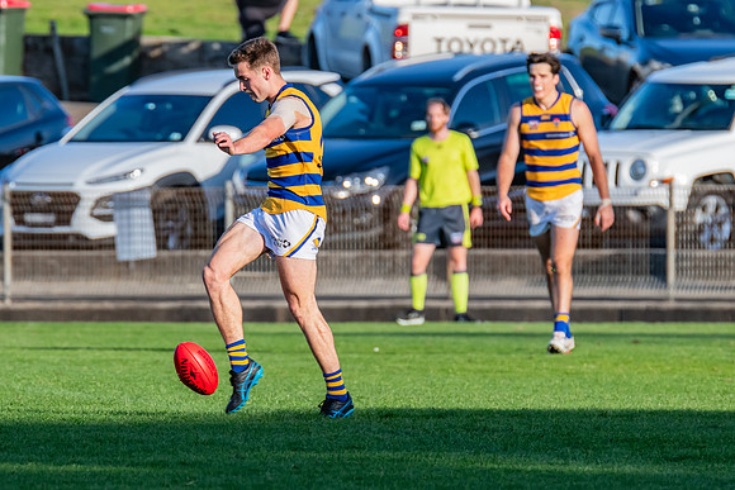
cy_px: 217
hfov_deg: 3.5
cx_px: 223
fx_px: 11972
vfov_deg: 2.3
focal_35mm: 586
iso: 800
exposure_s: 1/1600
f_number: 7.1
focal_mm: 380
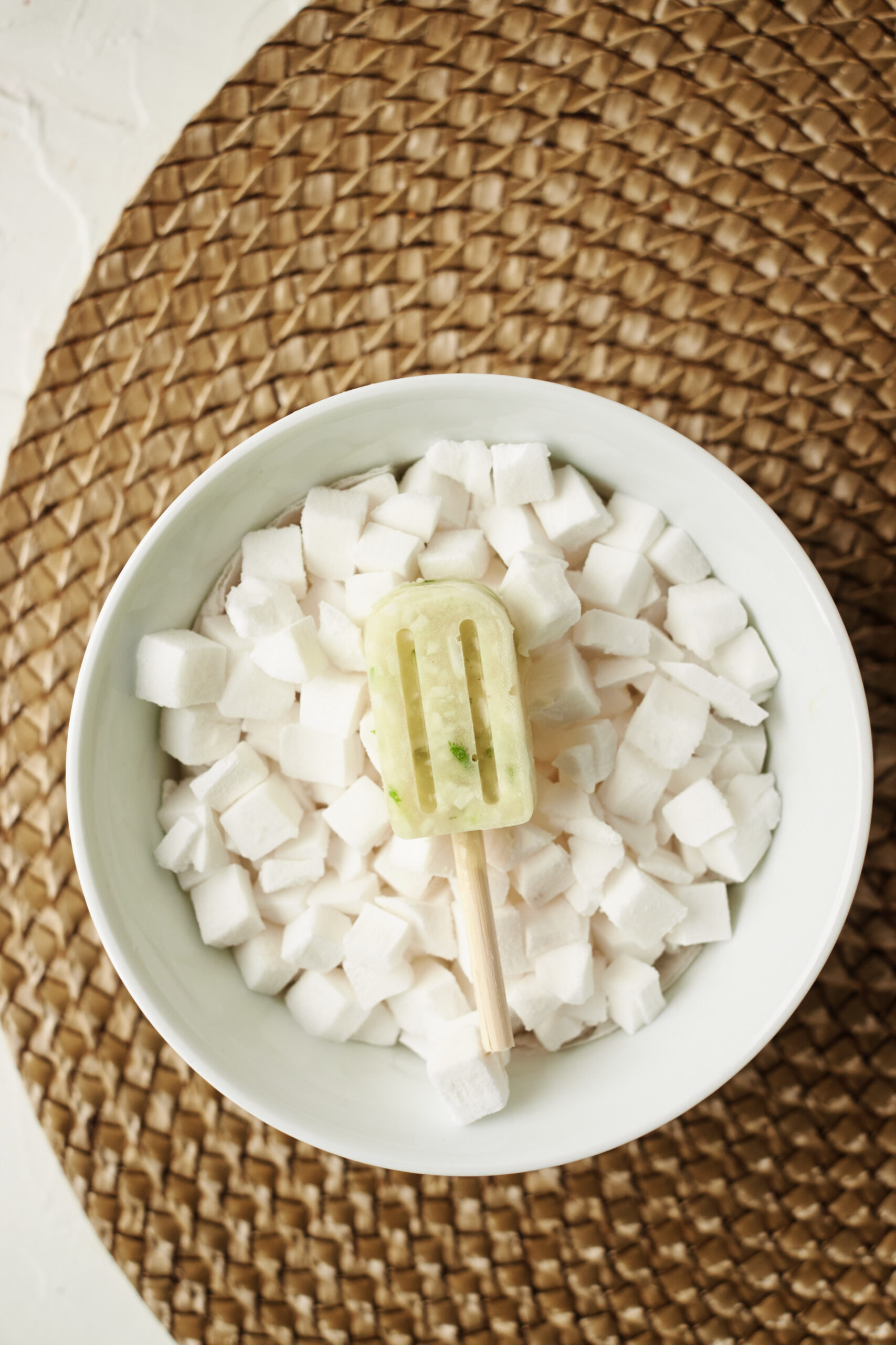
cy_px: 672
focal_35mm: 53
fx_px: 1978
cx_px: 448
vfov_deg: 37.5
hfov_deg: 25.5
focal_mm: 35
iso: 320
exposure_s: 1/125
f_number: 4
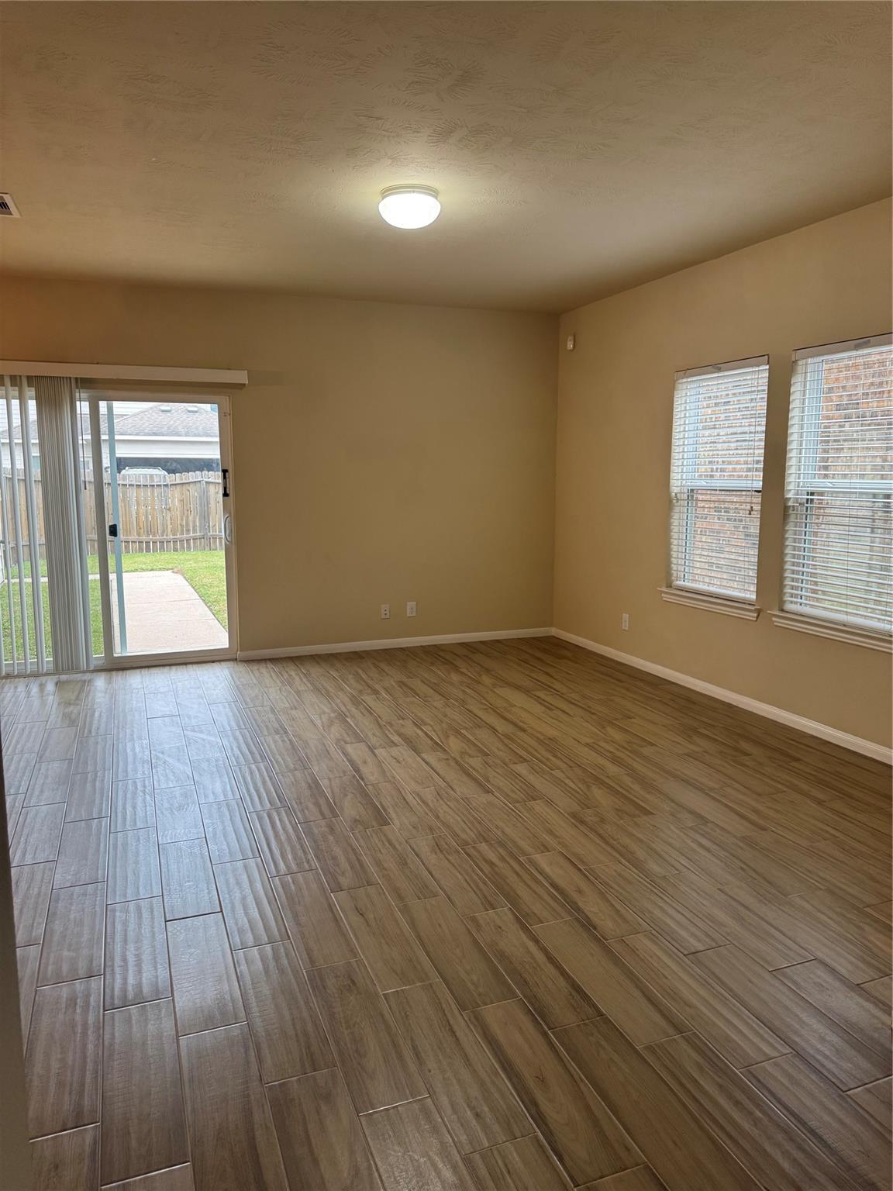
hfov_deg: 56.8
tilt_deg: -10.3
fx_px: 826
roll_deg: -0.1
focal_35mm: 24
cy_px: 596
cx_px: 446
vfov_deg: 71.6
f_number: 1.78
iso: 125
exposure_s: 1/60
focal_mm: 6.76
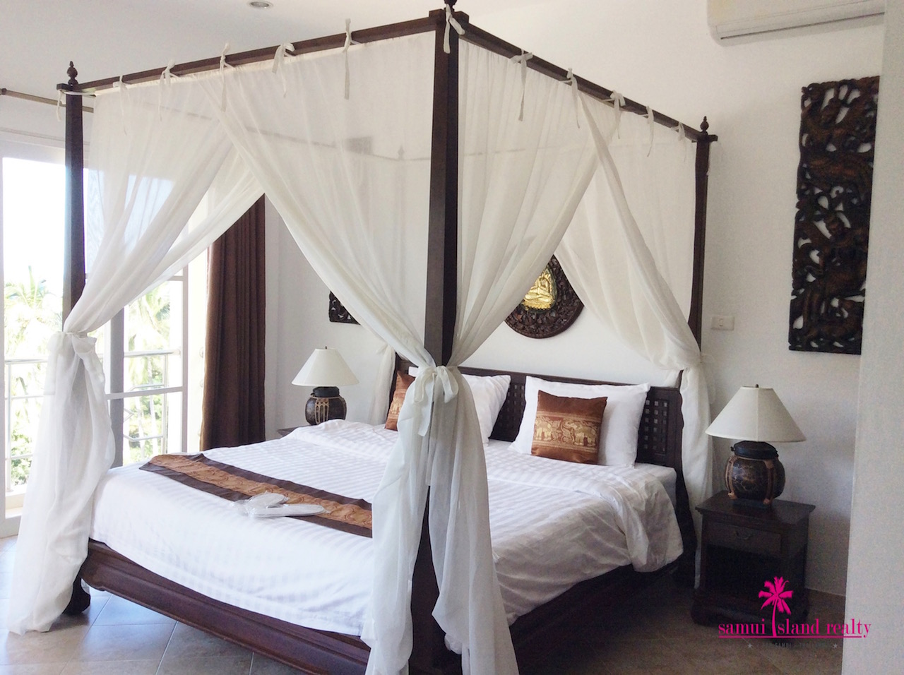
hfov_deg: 56.9
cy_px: 338
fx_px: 834
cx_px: 452
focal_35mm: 32
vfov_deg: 44.1
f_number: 2.4
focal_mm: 3.3
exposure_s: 1/120
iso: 50
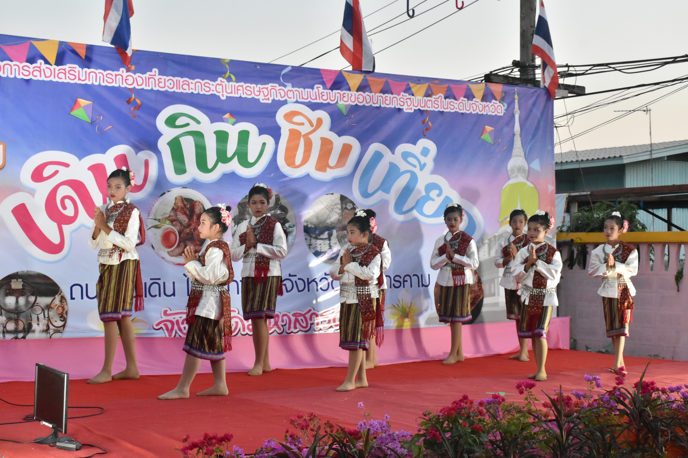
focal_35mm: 57
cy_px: 229
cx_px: 344
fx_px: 1089
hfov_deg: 35.1
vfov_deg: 23.8
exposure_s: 1/320
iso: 2500
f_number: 9
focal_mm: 38
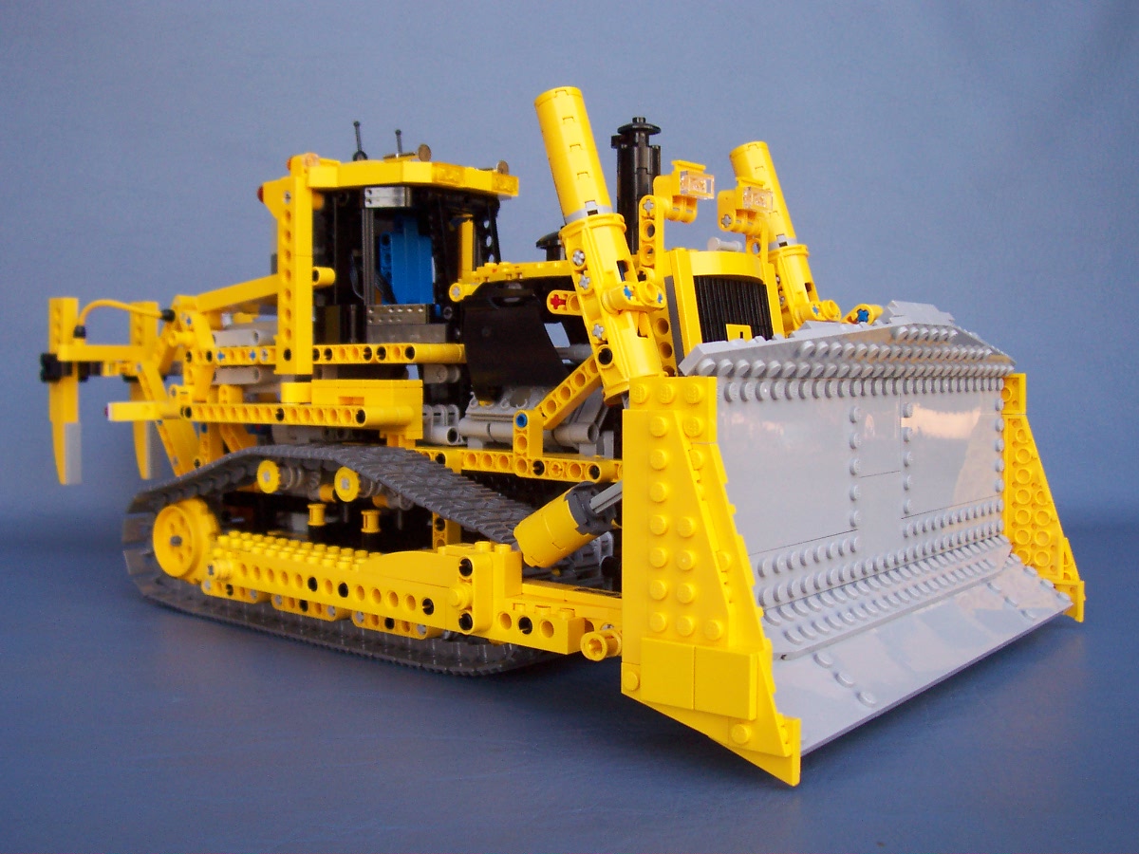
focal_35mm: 37
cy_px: 427
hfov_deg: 50.1
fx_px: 1217
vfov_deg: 38.7
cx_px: 570
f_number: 2.8
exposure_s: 1/125
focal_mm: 5.6
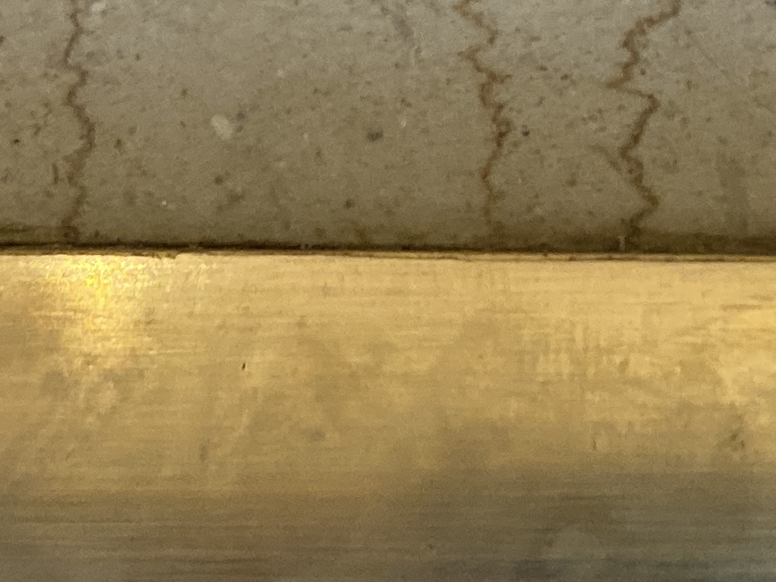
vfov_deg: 11.2
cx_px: 489
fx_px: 2914
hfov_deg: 15.1
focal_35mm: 130
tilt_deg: -83.6
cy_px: -96
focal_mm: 3.99
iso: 250
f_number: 1.8
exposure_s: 1/33
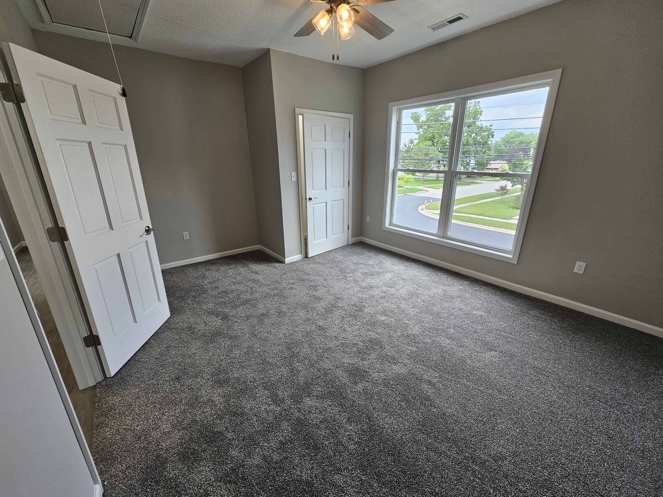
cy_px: 248
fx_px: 249
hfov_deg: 106.2
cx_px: 332
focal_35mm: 13
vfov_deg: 89.9
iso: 64
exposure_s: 1/60
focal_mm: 2.2
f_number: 2.2
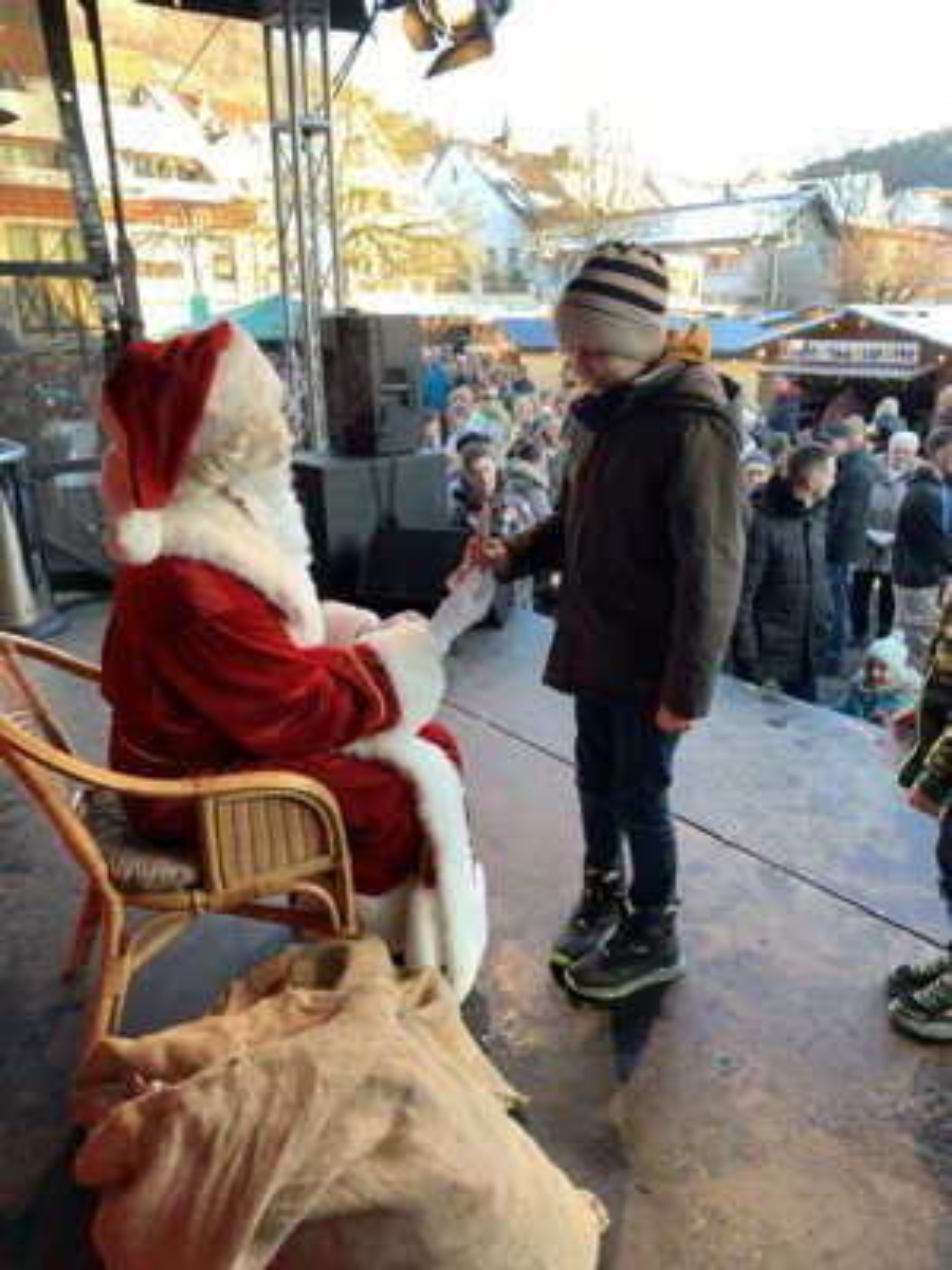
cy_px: 635
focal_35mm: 26
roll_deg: +1.1
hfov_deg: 53.1
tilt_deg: -18.5
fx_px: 953
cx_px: 476
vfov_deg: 67.3
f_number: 1.8
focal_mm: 4.25
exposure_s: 1/100
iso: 40
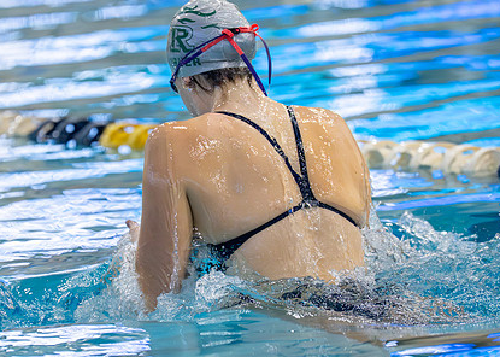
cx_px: 168
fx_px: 6089
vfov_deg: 3.4
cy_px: 230
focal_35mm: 429
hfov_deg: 4.7
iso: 2500
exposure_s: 1/1000
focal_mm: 200
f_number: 2.8
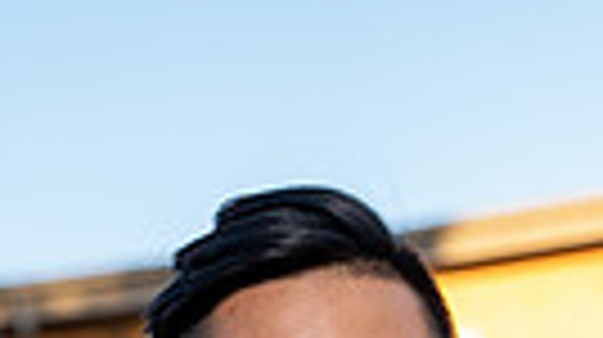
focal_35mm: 183
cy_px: 982
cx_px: 418
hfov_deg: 11.8
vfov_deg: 6.1
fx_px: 2923
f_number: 3.2
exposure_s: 1/250
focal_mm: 52
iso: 200
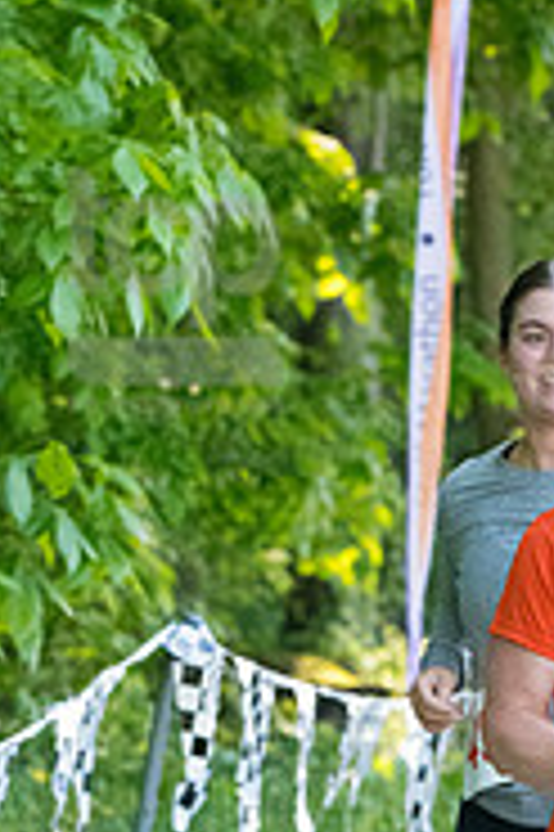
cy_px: 769
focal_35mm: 474
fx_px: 10961
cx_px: 669
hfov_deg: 2.9
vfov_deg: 4.3
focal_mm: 130
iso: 4000
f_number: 5.6
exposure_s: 1/1600
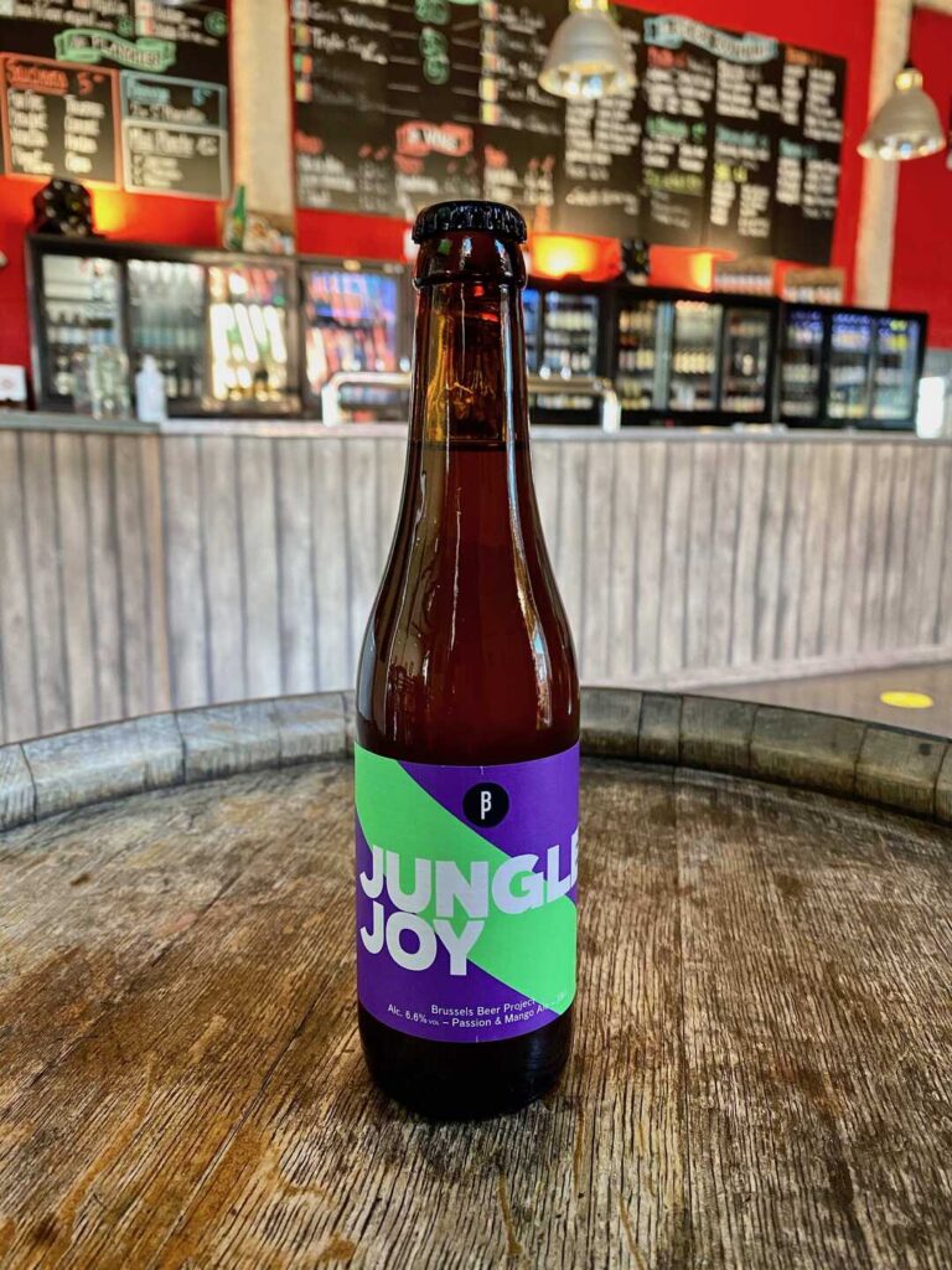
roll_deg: -0.8
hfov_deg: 53.1
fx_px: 953
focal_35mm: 26
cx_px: 476
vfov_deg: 67.3
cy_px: 635
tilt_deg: -9.1
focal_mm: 4.25
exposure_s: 1/33
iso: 400
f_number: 1.8
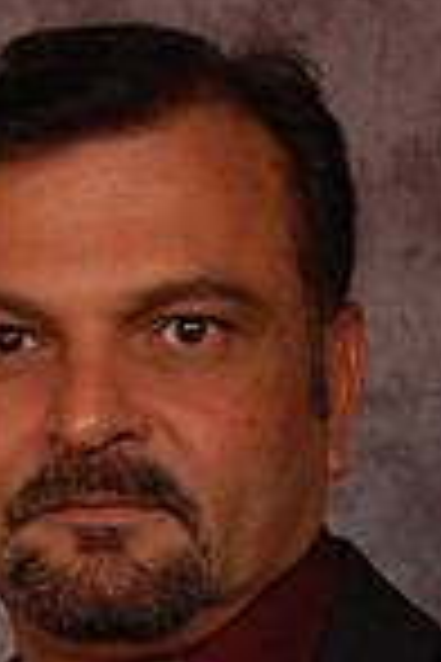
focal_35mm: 266
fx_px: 4887
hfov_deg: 5.1
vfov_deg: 7.5
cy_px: 1180
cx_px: -274
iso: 400
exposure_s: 1/200
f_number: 5.6
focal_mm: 45
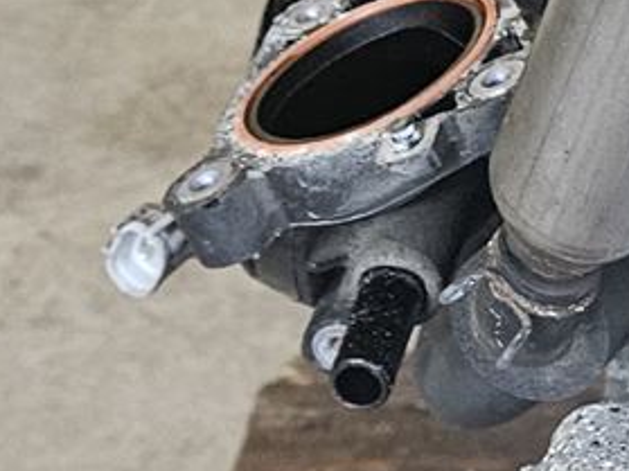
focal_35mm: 169
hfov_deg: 11.4
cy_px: 385
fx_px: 3070
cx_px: 839
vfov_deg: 8.8
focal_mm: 5.4
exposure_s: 1/100
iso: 250
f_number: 1.8
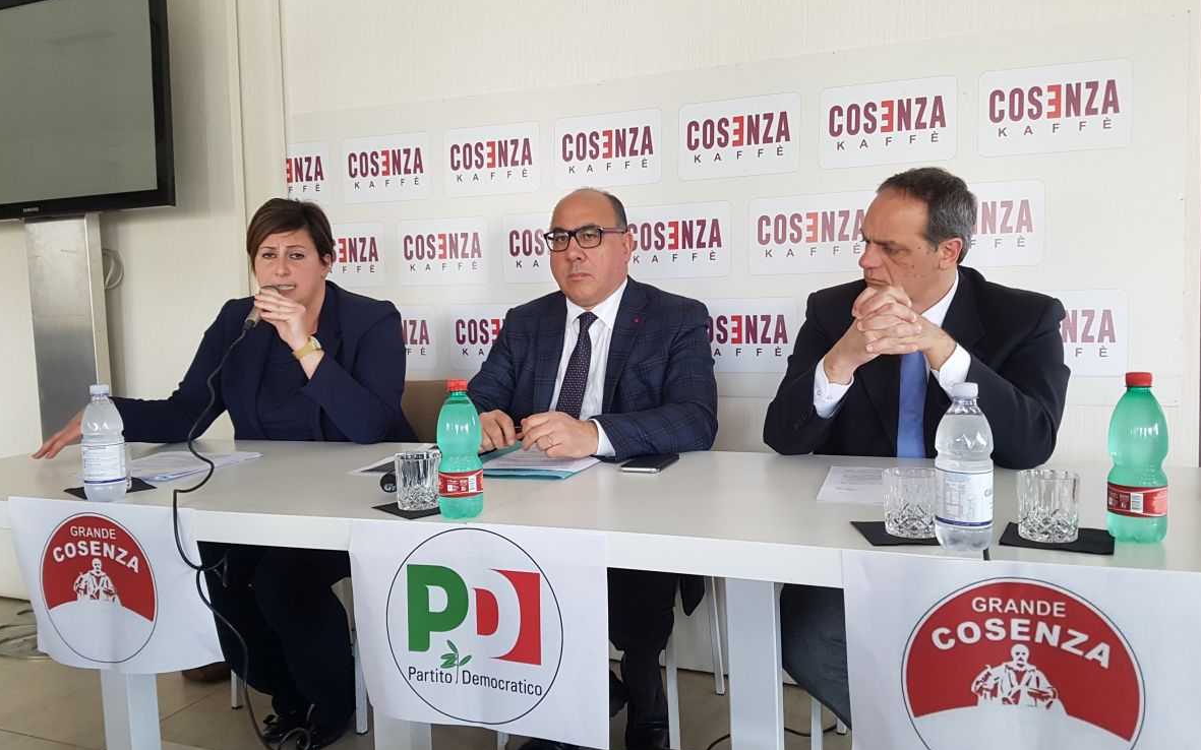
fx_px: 916
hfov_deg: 66.5
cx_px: 605
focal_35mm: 28
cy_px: 357
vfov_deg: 44.5
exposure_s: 1/50
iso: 100
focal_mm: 4.2
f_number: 1.7
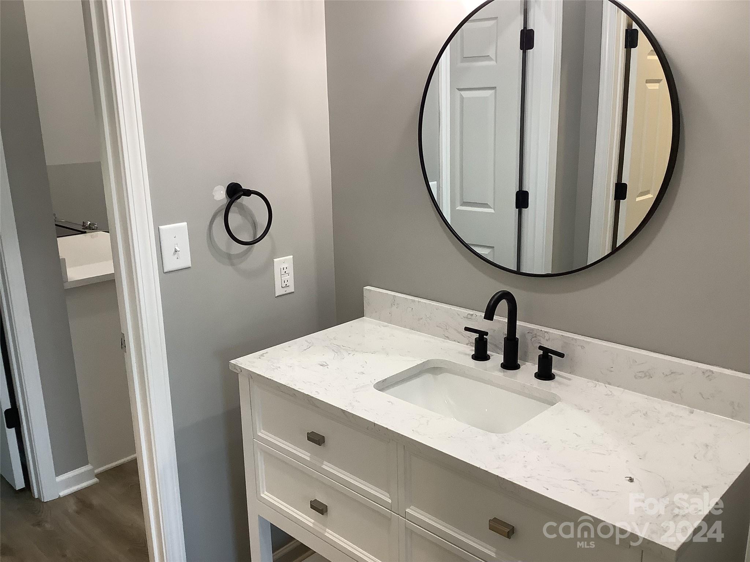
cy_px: 281
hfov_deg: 58.4
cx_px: 375
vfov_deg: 45.4
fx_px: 672
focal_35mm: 31
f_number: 2.4
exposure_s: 1/60
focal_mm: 3.3
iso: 100
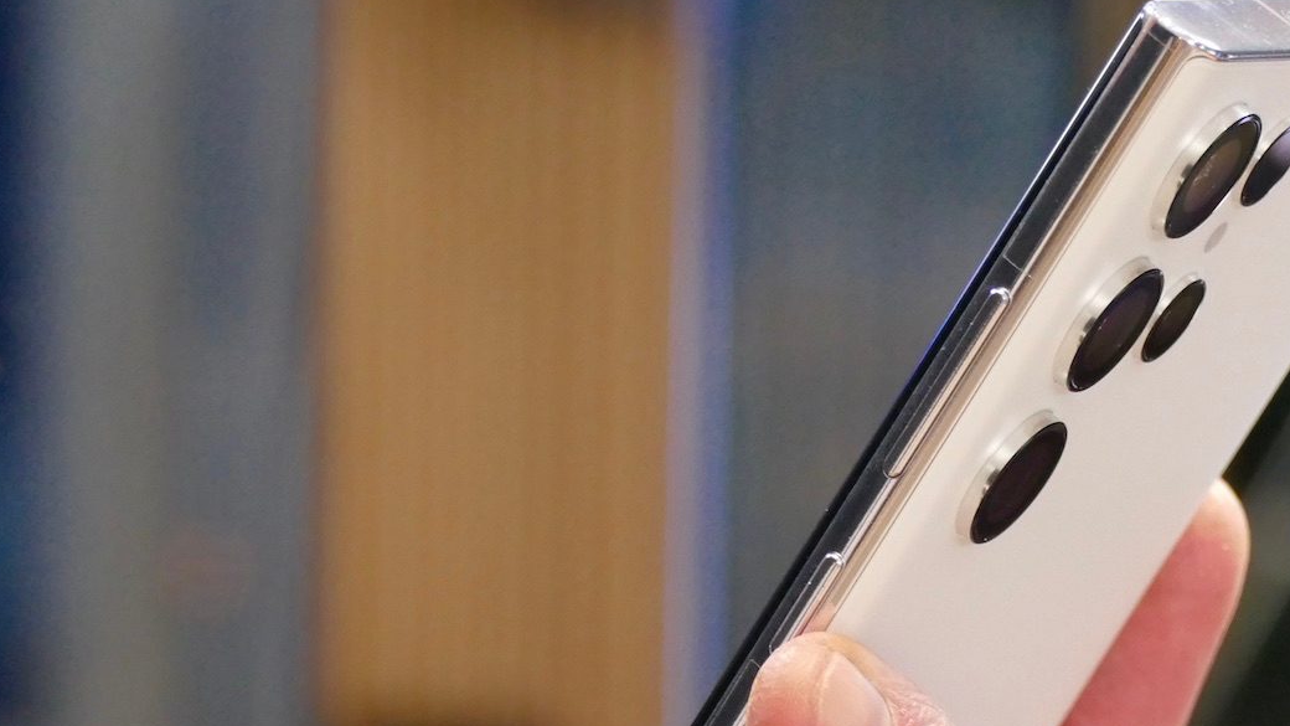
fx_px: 9304
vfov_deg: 4.5
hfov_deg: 7.9
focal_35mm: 272
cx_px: 755
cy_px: 676
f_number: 4.5
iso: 1600
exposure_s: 1/80
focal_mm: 49.07
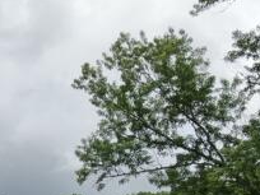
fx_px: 1149
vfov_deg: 9.4
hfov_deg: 12.6
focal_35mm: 153
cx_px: -42
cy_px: 319
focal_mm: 6.63
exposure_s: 1/1000
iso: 100
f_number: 3.4
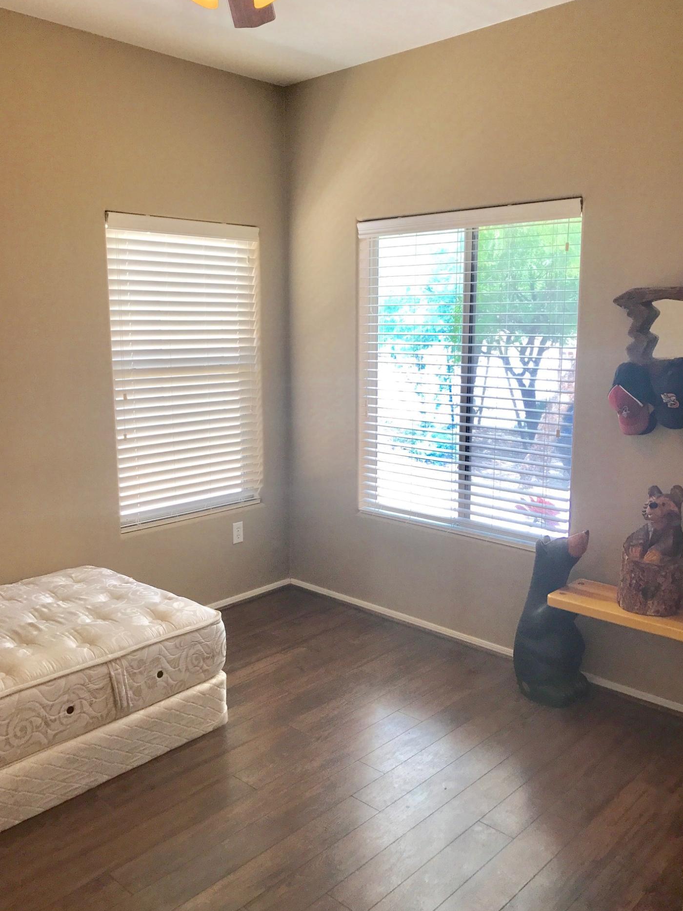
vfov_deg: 60.0
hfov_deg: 46.8
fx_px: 789
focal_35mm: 30
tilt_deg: -8.8
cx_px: 335
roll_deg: +0.4
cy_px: 459
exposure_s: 1/120
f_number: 1.8
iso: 32
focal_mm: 3.99
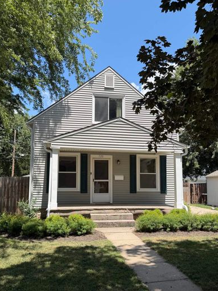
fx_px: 260
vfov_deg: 58.2
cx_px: 106
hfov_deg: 45.4
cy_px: 163
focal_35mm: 31
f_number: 1.78
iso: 80
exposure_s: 1/2370
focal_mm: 6.76
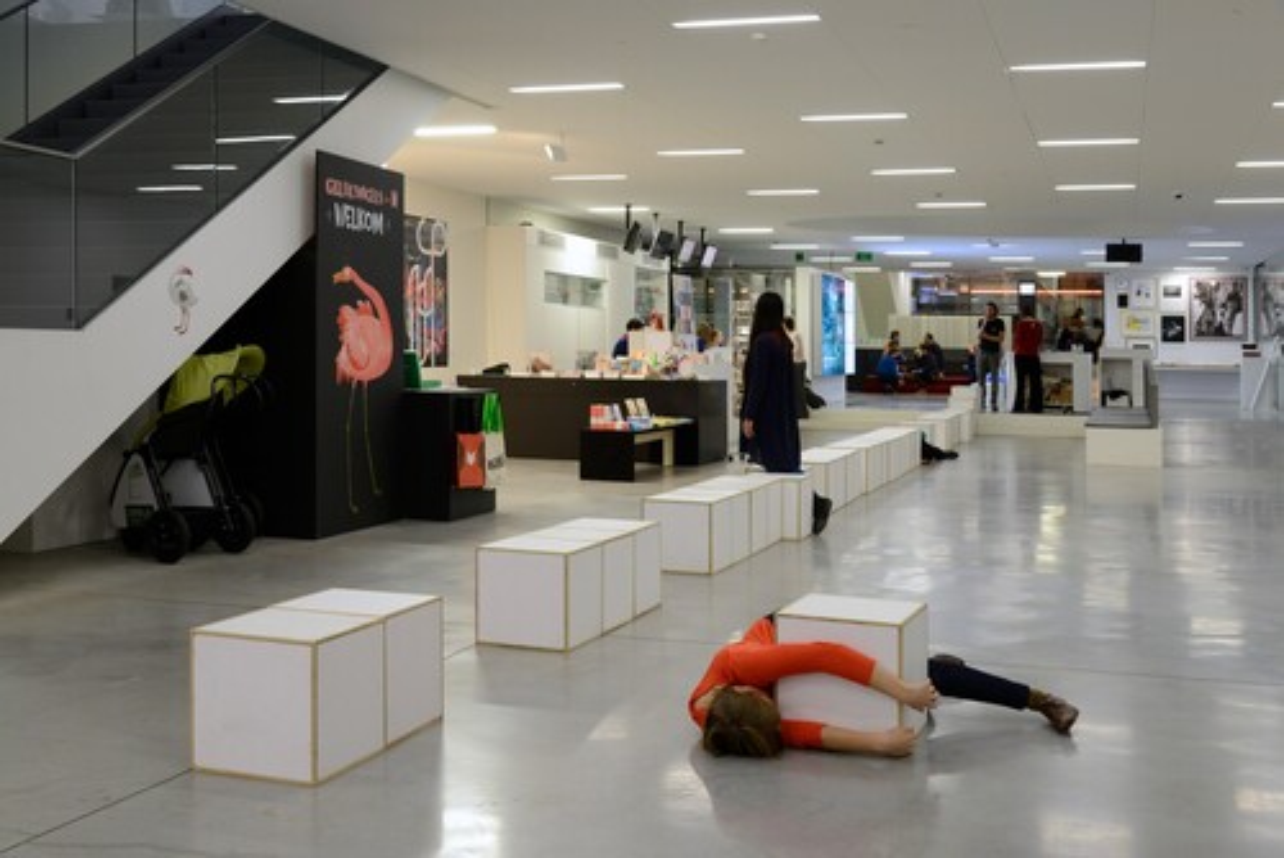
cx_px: 642
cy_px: 429
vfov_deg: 35.1
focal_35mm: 38
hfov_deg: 50.7
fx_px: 1356
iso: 1000
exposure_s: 1/5
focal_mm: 38
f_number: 8
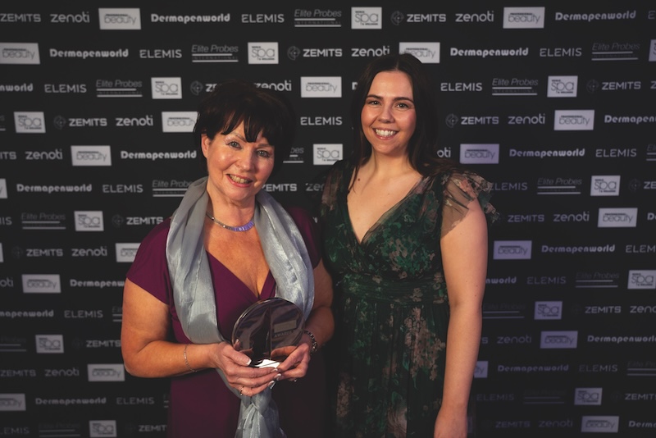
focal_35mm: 34
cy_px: 219
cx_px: 328
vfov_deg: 39.2
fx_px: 614
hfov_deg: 56.2
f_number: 4
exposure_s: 1/250
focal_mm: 33.7
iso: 2500
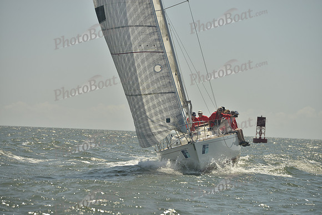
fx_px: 1700
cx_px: 161
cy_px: 108
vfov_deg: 7.2
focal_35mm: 190
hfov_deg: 10.8
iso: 280
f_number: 8
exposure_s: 1/1000
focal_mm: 190
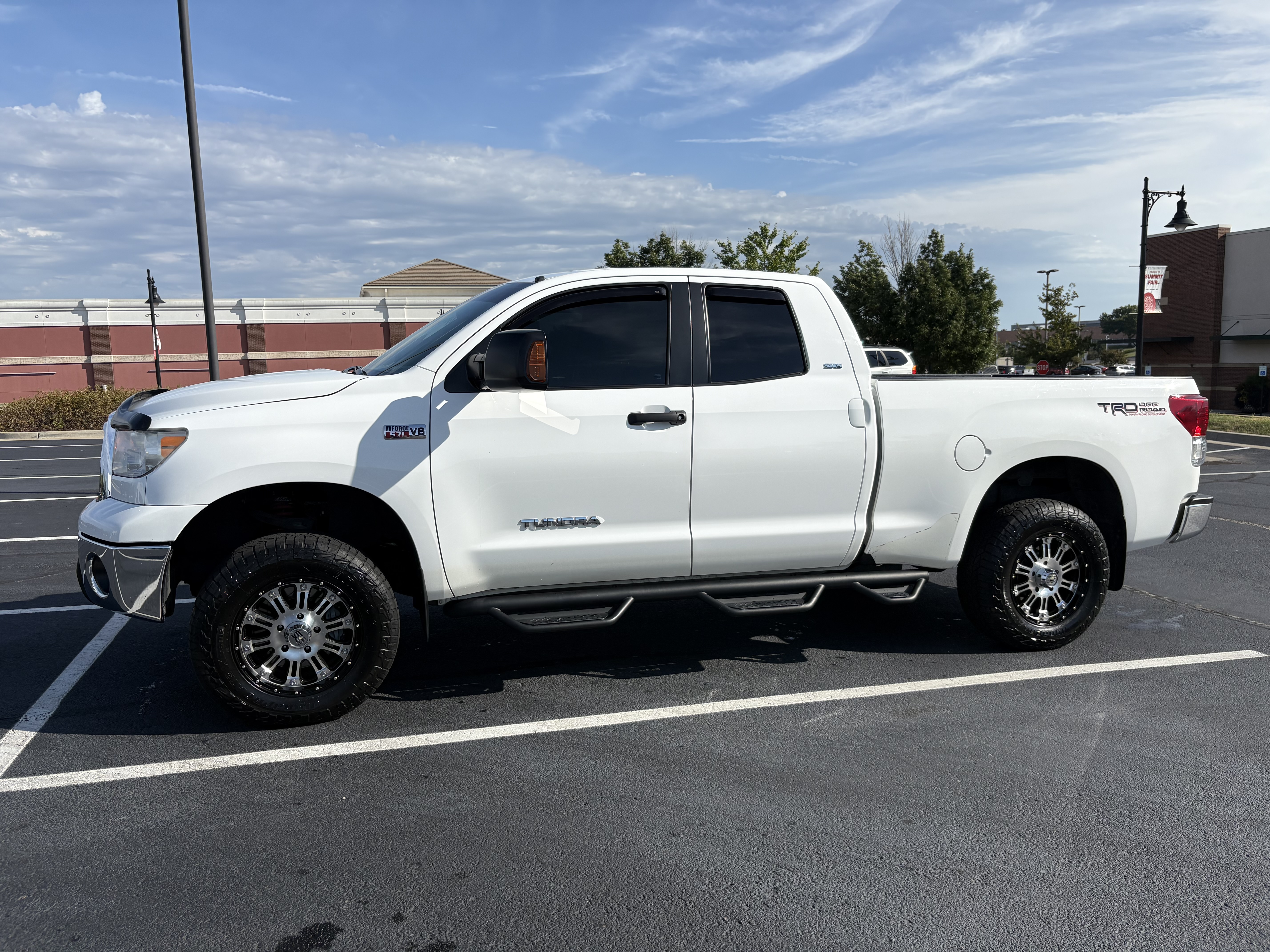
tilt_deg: -7.6
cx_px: 635
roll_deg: +1.8
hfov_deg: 67.3
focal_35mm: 26
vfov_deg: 53.1
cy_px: 476
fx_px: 954
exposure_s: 1/4950
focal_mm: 5.96
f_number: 1.6
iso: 50
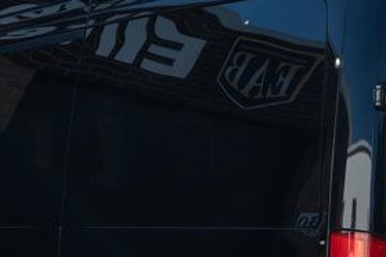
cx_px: 282
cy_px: 227
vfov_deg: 8.9
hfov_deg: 13.3
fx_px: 1651
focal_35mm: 154
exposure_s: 1/640
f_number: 5
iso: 160
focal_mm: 28
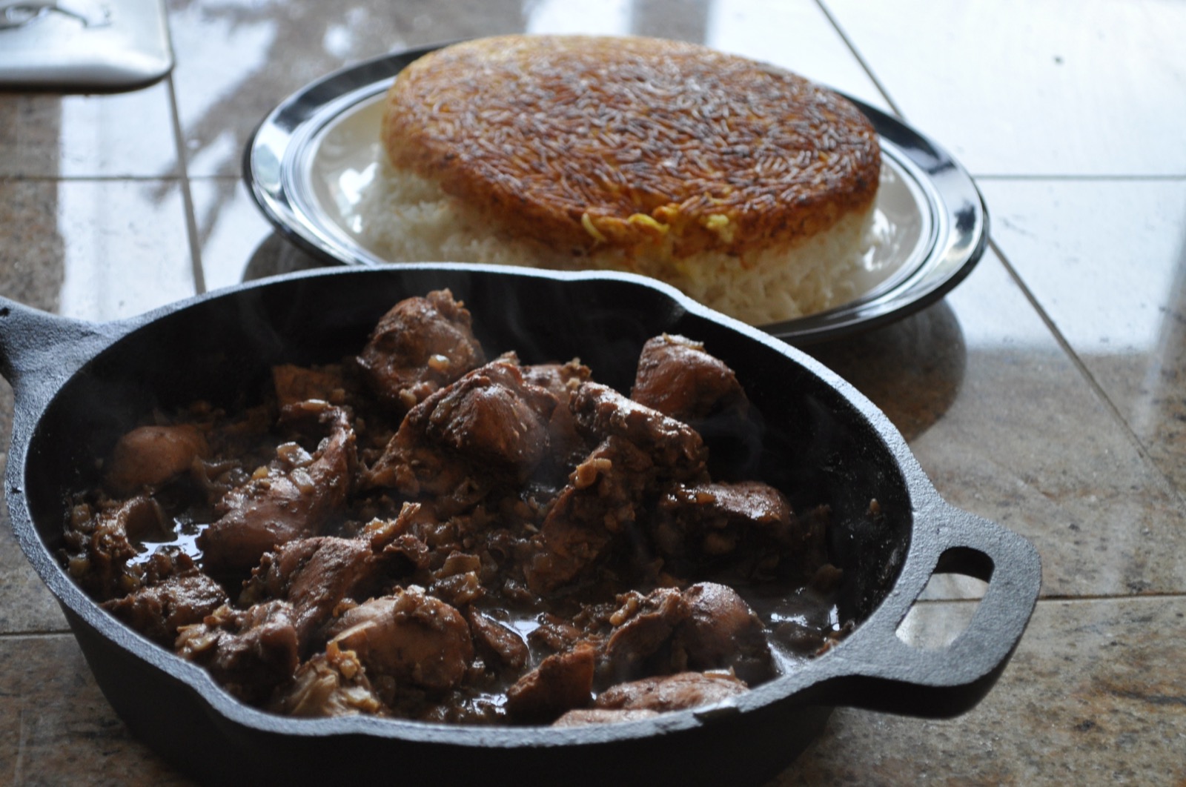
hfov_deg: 24.7
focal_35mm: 82
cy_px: 394
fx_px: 2714
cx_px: 593
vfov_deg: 16.5
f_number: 5.6
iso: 800
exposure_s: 1/50
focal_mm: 55
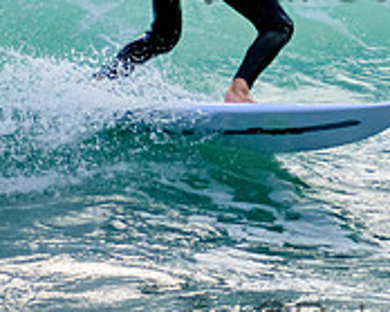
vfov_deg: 0.8
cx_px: 426
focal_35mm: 1879
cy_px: -51
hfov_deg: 1.0
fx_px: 21676
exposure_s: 1/2000
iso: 450
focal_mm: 400
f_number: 5.6
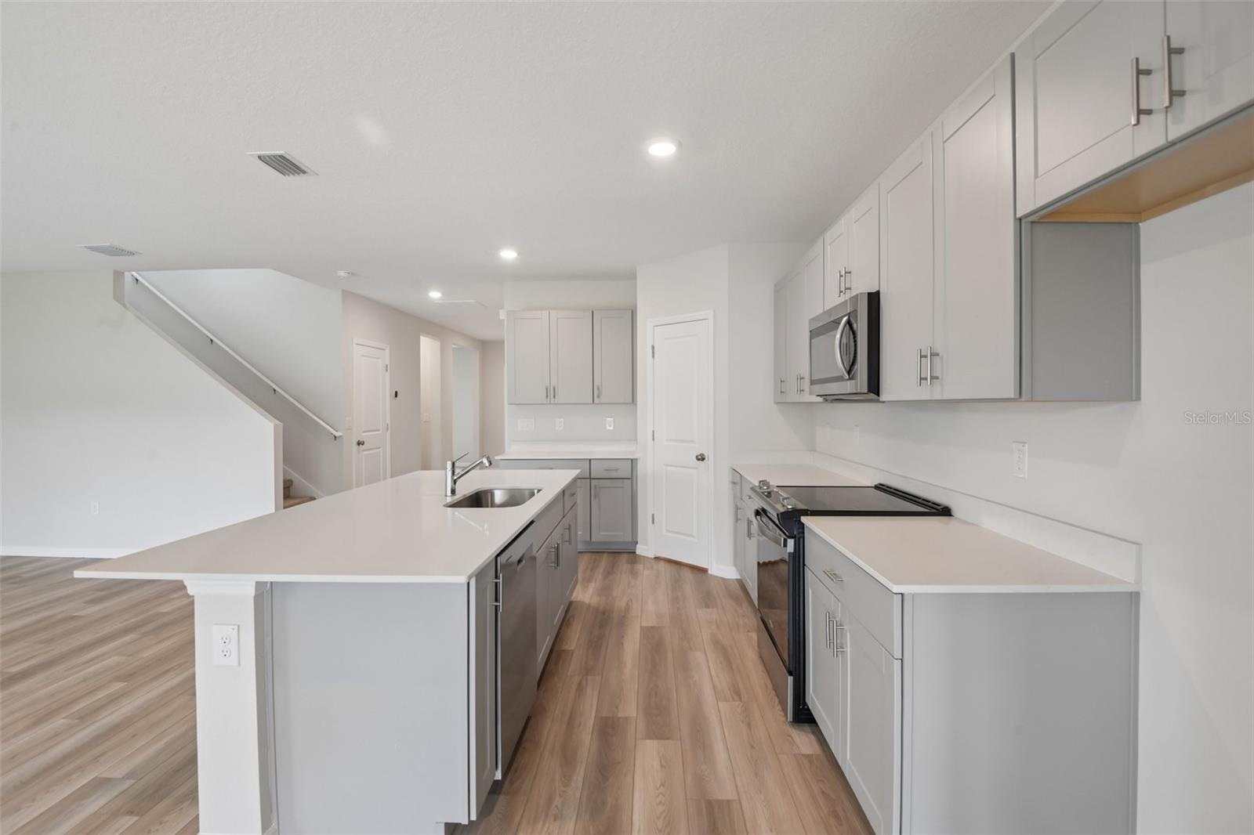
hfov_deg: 96.7
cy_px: 418
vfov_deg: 73.7
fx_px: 557
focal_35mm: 16
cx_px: 627
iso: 400
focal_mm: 16
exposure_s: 1/15
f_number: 8
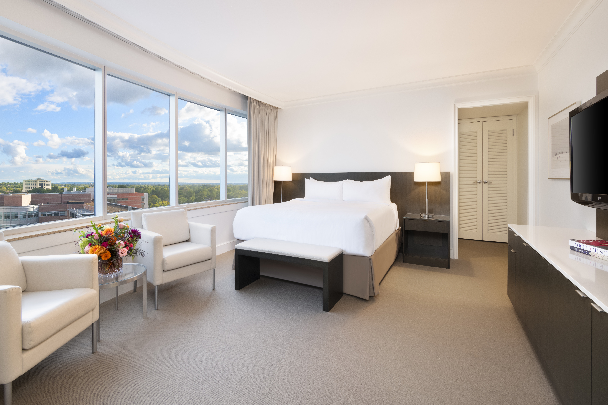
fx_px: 270
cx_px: 304
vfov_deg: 73.7
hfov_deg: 96.7
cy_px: 202
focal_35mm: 16
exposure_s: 1/1.25
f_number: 16
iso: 400
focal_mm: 16
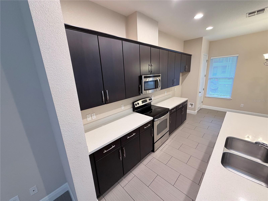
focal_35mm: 14
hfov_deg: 102.1
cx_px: 134
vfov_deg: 85.7
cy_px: 100
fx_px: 108
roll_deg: +2.9
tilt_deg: -13.9
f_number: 2.2
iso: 250
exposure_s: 1/60
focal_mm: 2.22
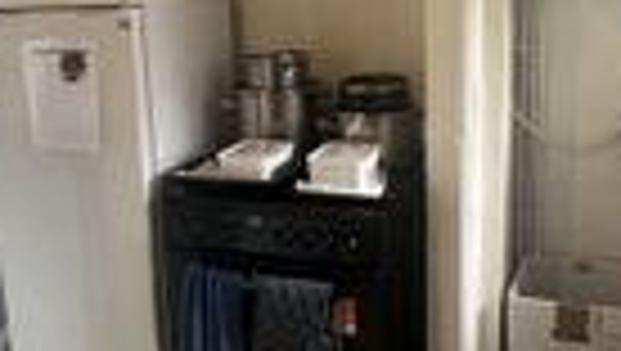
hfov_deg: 49.3
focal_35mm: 41
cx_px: 292
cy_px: 135
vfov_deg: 29.0
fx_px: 676
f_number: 1.8
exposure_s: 1/50
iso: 160
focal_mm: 1.57
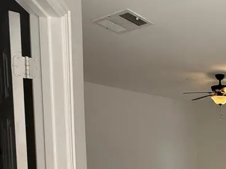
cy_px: 157
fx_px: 255
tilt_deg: -2.8
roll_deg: +0.3
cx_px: 236
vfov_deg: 34.5
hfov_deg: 40.6
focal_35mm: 39
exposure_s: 1/120
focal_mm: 2.22
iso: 100
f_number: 2.2
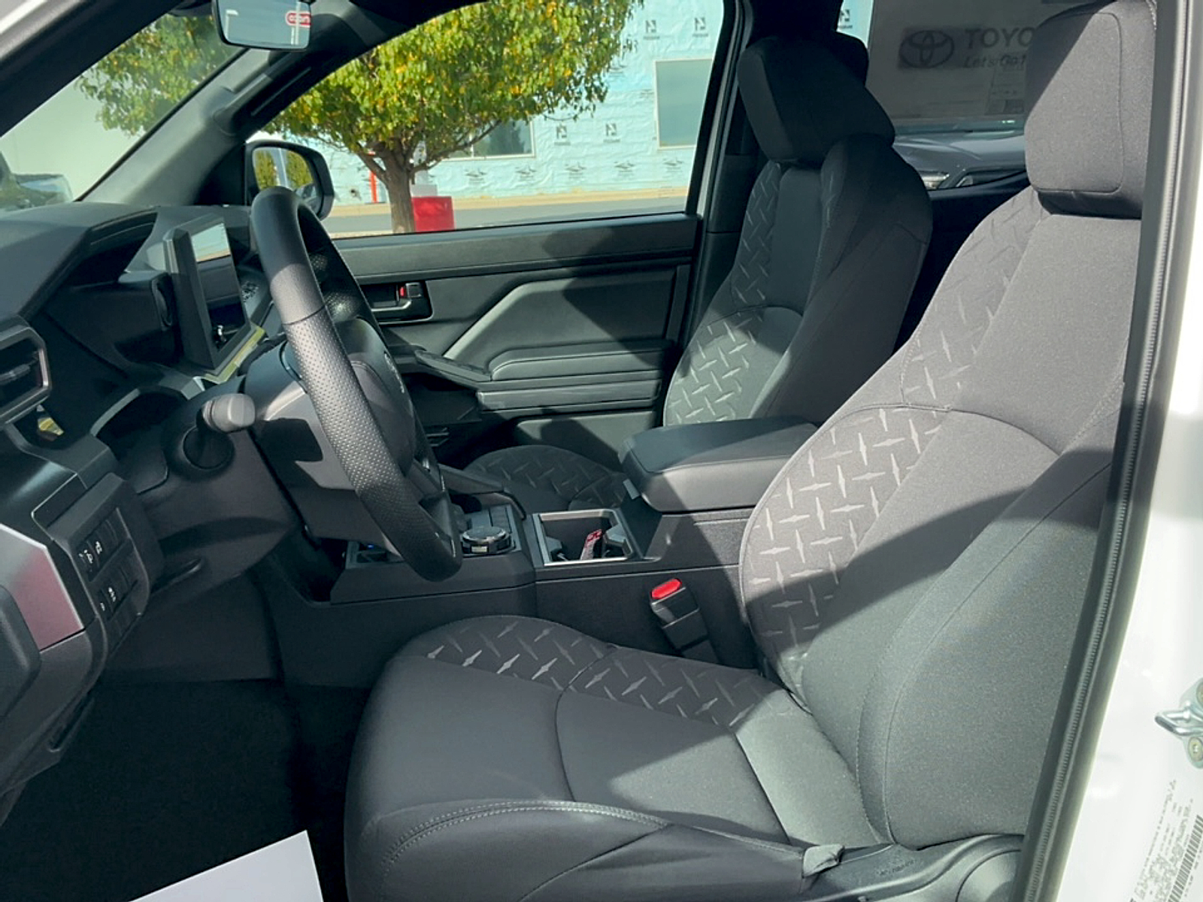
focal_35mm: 30
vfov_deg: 46.8
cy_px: 451
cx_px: 602
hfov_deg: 60.0
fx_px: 1043
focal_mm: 3
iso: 32
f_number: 1.8
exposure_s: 1/606
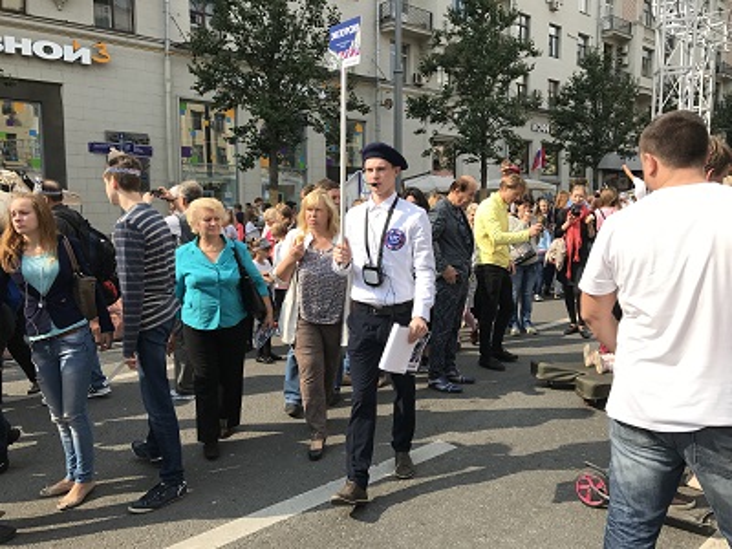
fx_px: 592
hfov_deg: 63.4
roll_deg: +0.2
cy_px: 274
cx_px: 366
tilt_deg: -7.4
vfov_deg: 49.7
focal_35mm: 28
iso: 20
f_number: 1.8
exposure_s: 1/1277
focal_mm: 3.99
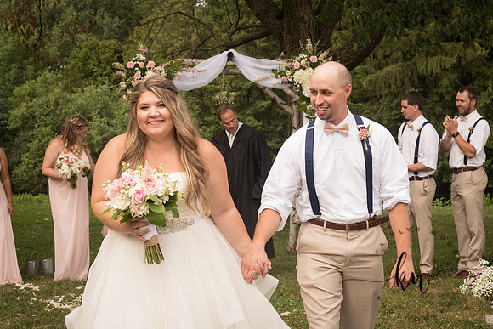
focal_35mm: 77
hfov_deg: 26.2
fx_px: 1060
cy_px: 164
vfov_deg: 17.6
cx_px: 246
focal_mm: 75
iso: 400
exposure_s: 1/200
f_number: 10
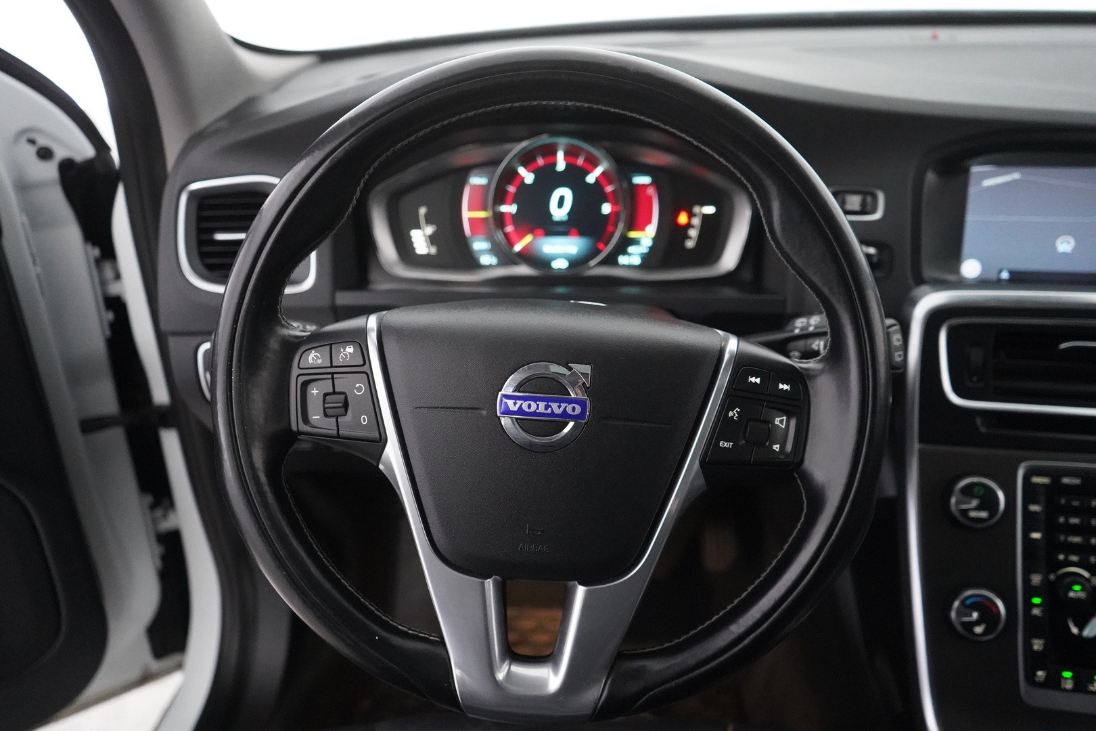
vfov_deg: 43.6
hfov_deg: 61.9
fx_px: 913
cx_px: 548
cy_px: 366
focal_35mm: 30
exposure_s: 1/125
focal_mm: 30
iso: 12800
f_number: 3.5
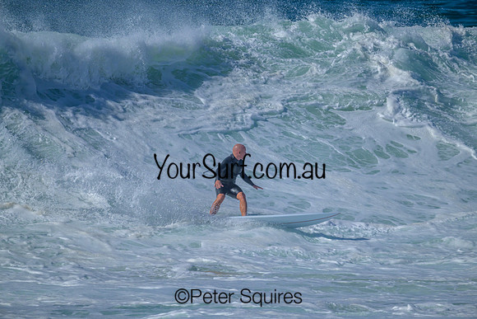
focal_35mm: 1120
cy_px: 160
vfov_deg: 1.2
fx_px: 14843
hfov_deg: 1.8
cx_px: 238
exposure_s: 1/6400
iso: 560
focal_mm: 1120
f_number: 9
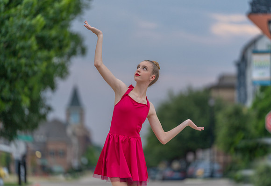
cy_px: 95
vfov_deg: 7.5
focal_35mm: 186
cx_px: 137
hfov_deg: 11.0
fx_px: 1413
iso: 400
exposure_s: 1/1000
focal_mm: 178
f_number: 2.8
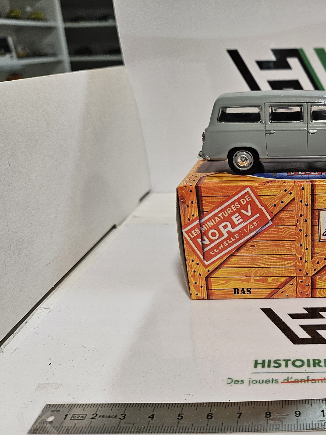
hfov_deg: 40.2
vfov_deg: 55.4
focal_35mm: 33
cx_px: 284
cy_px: 219
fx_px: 414
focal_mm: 5
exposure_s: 1/100
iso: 125
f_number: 1.8
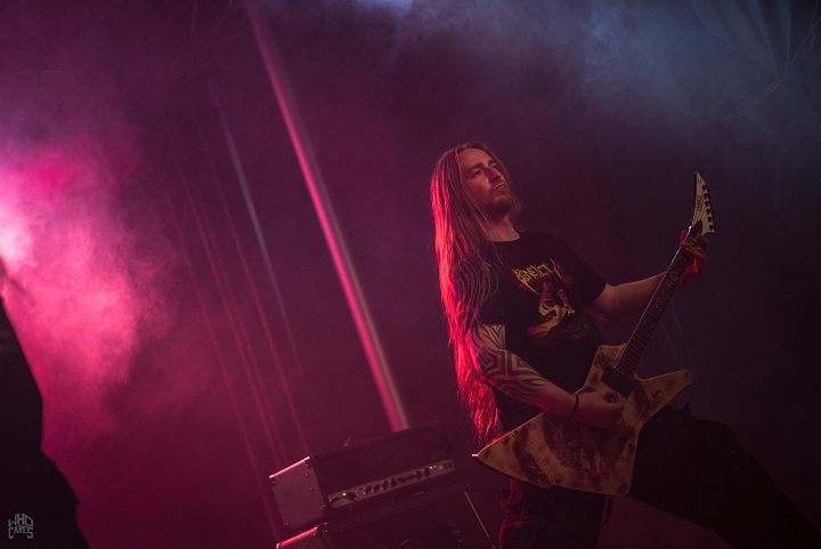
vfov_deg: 19.5
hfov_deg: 28.8
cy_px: 274
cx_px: 410
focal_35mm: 70
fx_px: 1597
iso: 1000
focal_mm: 70
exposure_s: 1/100
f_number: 3.2
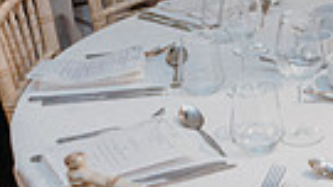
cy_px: 48
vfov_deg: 11.2
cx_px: 412
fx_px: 954
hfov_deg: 18.6
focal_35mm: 108
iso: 2000
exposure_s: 1/160
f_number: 3.5
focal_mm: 24
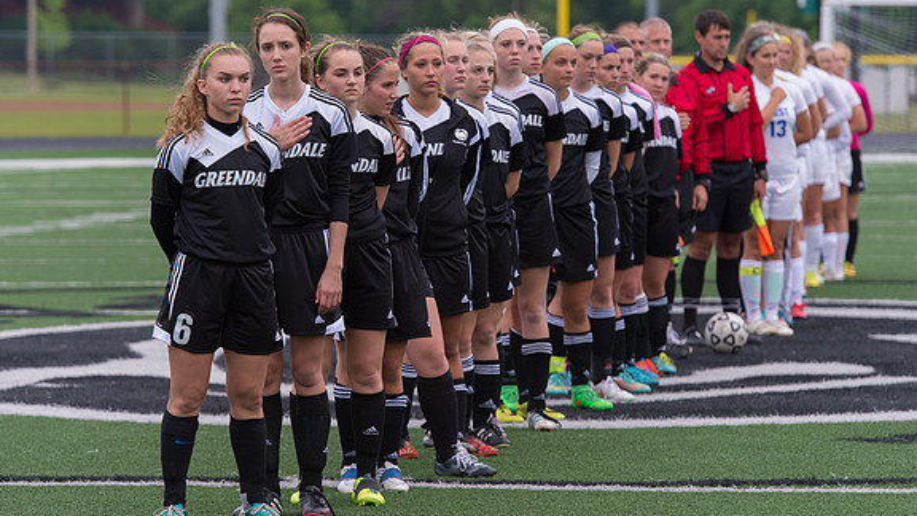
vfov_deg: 5.4
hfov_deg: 9.7
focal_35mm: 223
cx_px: 411
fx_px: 5422
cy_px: 205
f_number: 4.5
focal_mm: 175
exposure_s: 1/1000
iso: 800
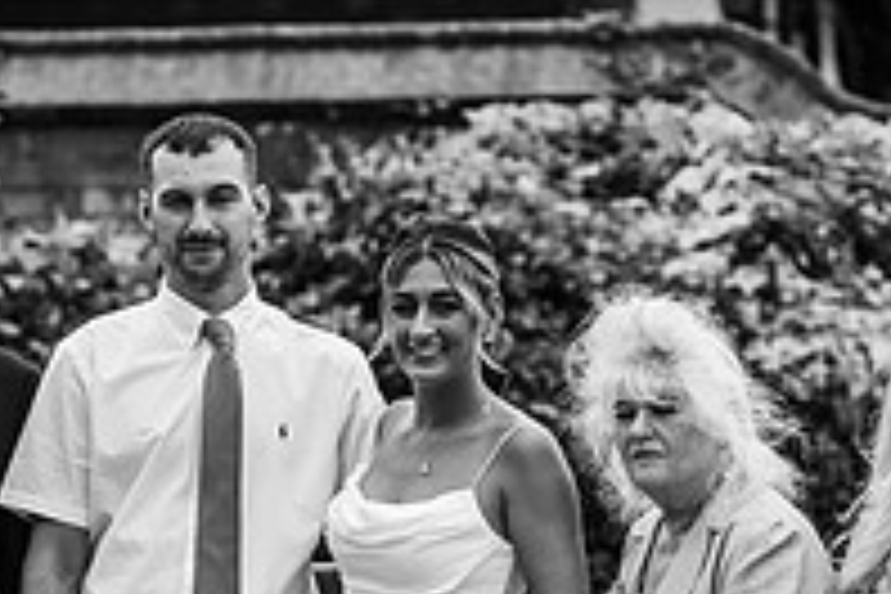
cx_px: 266
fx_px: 6162
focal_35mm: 249
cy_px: 680
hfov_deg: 8.3
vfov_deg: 5.5
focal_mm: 85
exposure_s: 1/800
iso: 100
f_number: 2.2
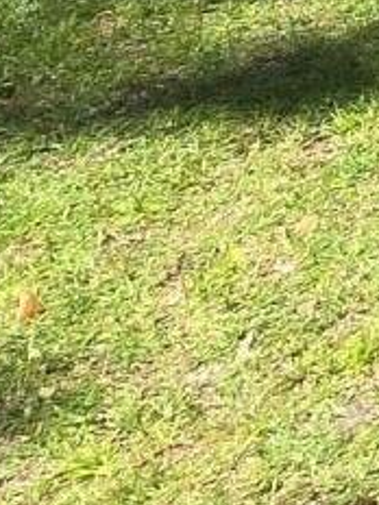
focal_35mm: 112
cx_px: 1697
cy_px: -466
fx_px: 1635
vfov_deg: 14.8
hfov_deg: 7.2
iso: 50
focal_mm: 2.2
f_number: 2.2
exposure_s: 1/622
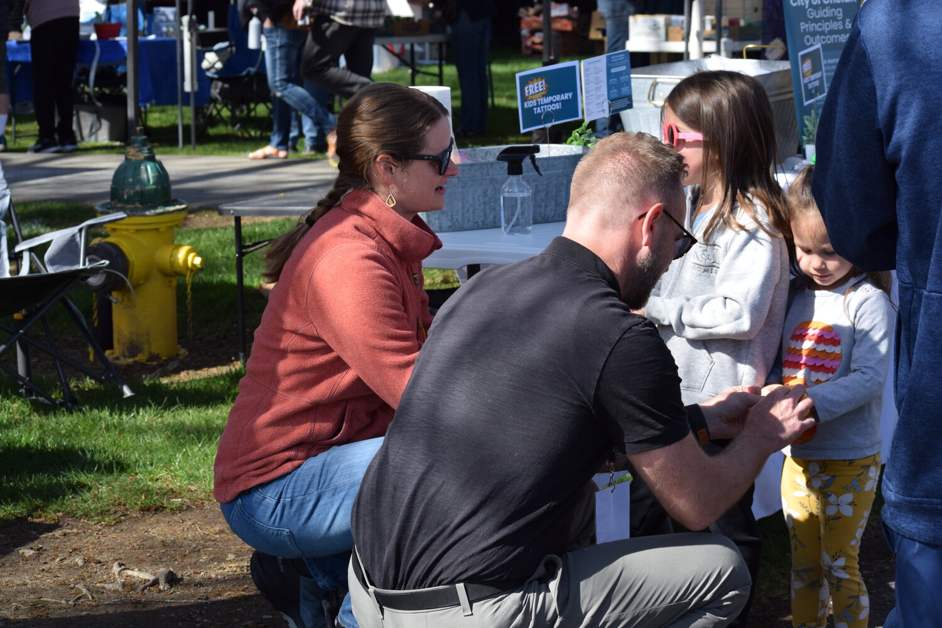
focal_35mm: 82
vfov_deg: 16.6
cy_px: 314
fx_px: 2159
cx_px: 471
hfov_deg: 24.6
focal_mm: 55
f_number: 8
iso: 250
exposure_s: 1/250
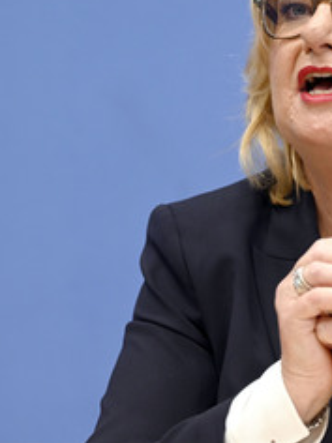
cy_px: 165
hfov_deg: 6.6
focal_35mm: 224
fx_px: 2864
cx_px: 346
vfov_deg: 8.8
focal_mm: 122
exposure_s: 1/400
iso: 2000
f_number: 4.5
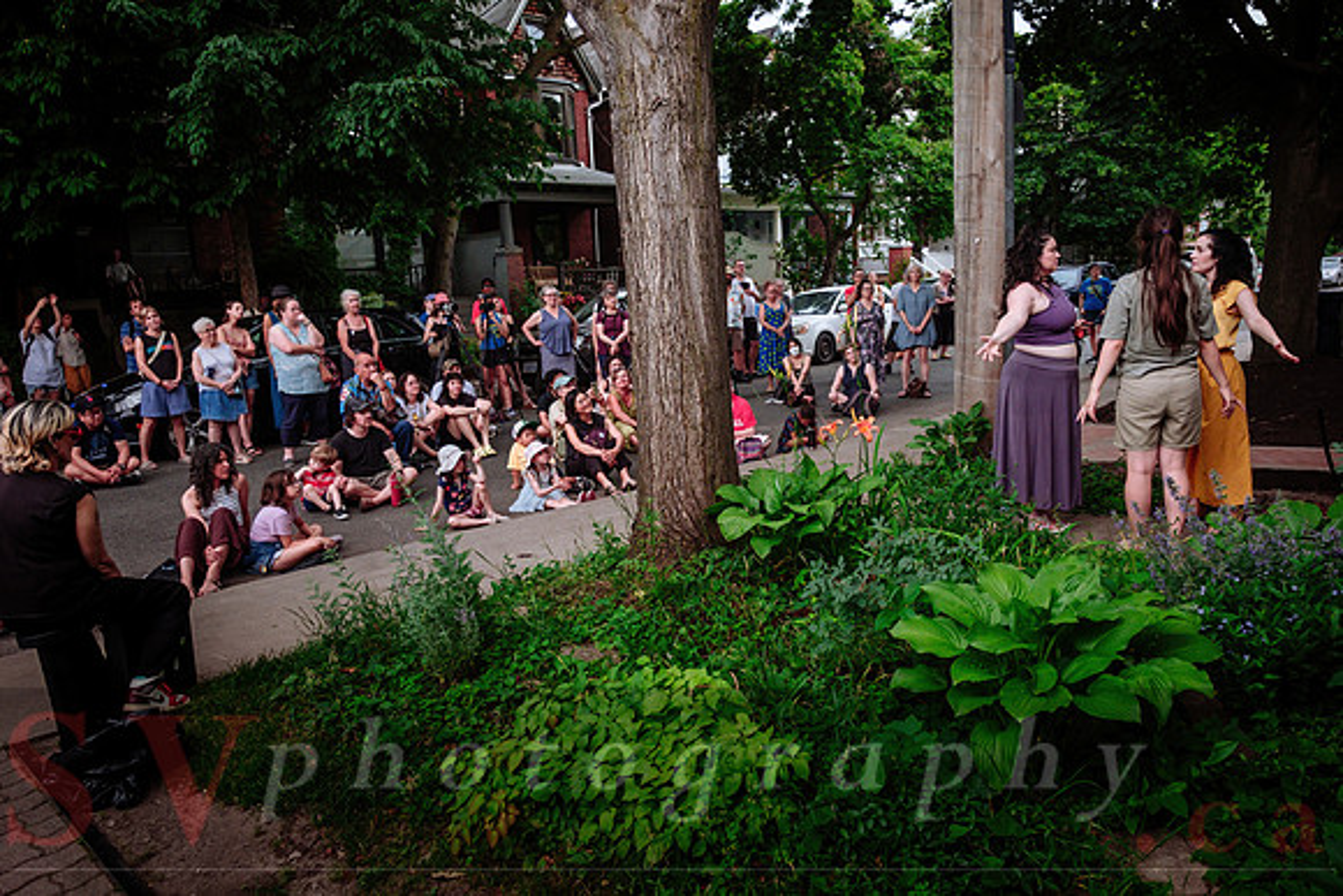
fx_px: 951
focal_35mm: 25
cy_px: 456
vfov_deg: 50.4
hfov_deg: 70.4
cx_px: 701
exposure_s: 1/250
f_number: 2.8
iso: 1600
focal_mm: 16
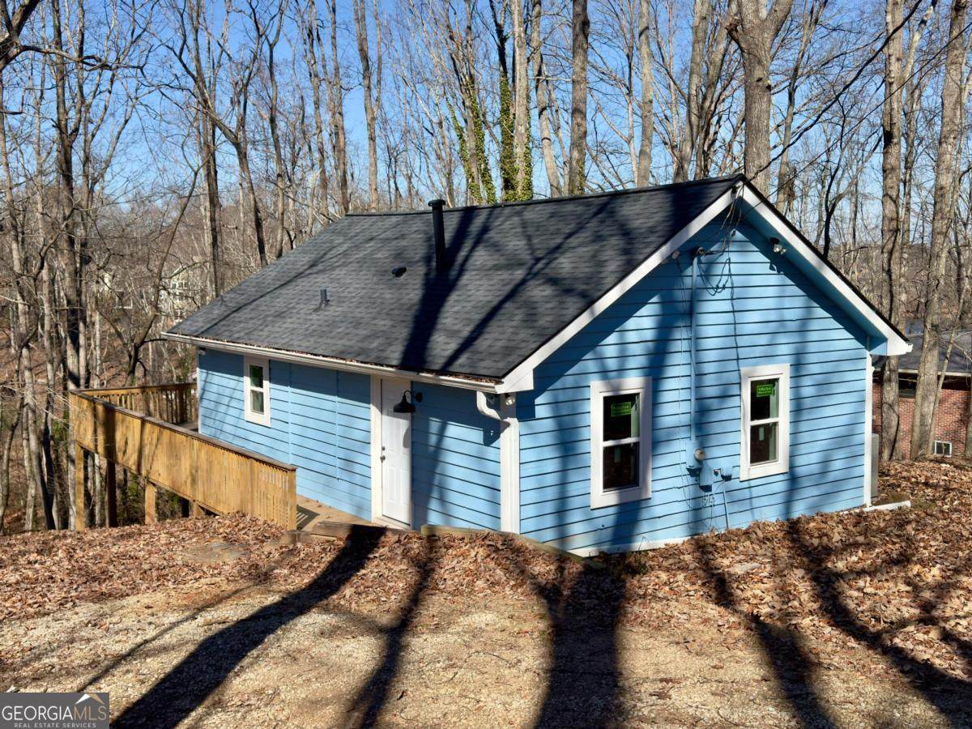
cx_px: 486
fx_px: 1039
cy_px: 364
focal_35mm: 37
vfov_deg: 38.7
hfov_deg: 50.1
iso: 100
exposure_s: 1/5376
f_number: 1.78
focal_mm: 6.76
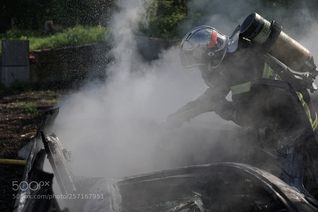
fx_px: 530
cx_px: 159
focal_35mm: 60
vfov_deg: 22.6
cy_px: 106
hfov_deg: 33.4
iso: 100
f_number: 2.8
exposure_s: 1/1600
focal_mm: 40
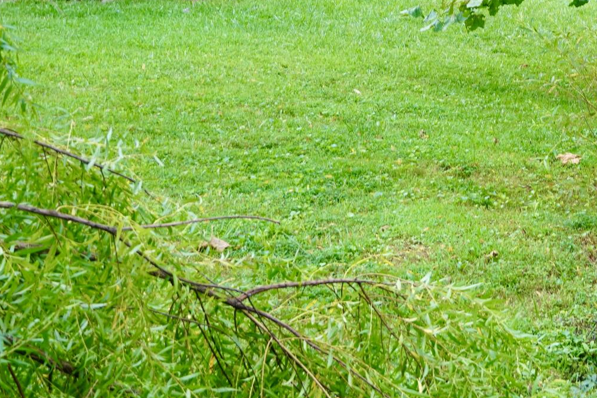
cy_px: -73
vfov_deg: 10.4
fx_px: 2147
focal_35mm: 129
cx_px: 740
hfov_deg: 15.2
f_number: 4.5
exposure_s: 1/60
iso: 125
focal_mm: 29
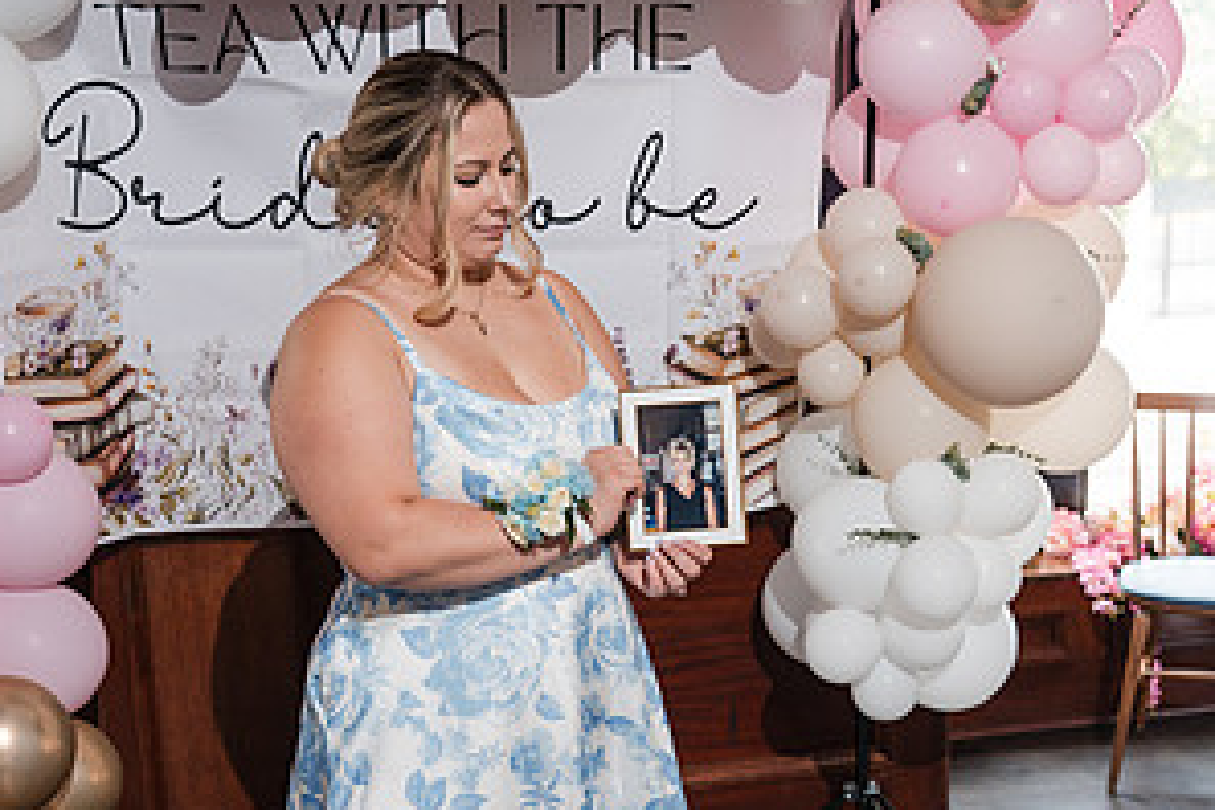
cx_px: 605
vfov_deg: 25.3
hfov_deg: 37.5
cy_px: 569
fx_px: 1789
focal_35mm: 53
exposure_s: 1/250
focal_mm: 35
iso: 1000
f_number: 4
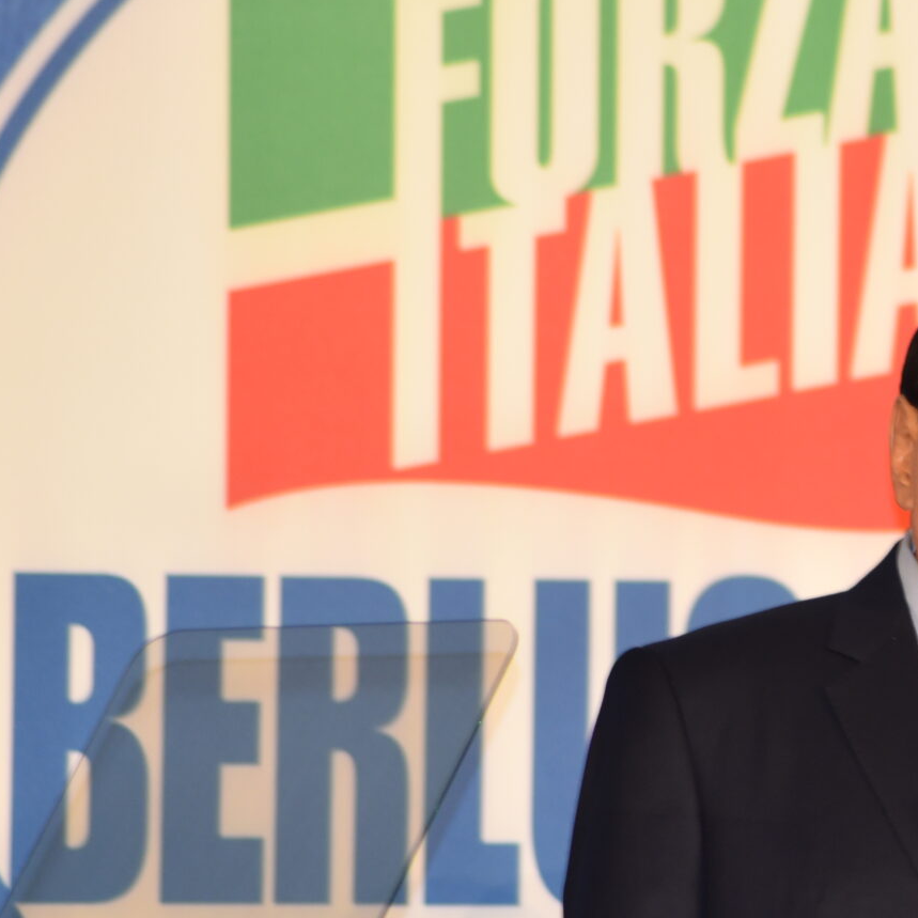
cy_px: 626
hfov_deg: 3.7
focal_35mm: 469
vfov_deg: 3.7
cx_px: 968
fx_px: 14072
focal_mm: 185
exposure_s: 1/60
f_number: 4.5
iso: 900
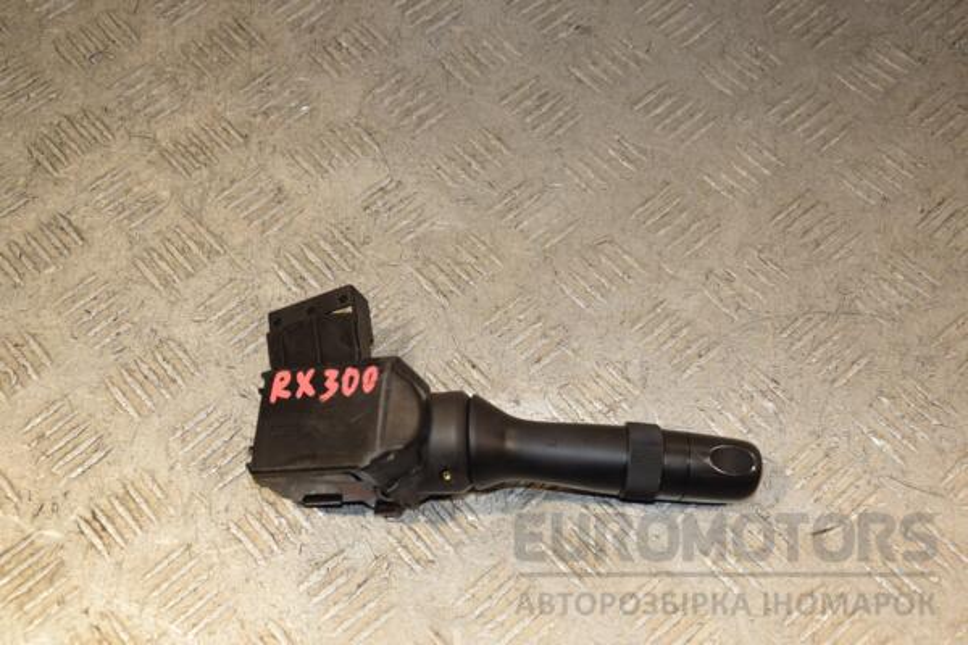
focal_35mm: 52
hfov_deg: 37.9
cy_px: 322
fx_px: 1412
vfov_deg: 25.8
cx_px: 484
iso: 800
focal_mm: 35
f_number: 5.6
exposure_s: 1/200
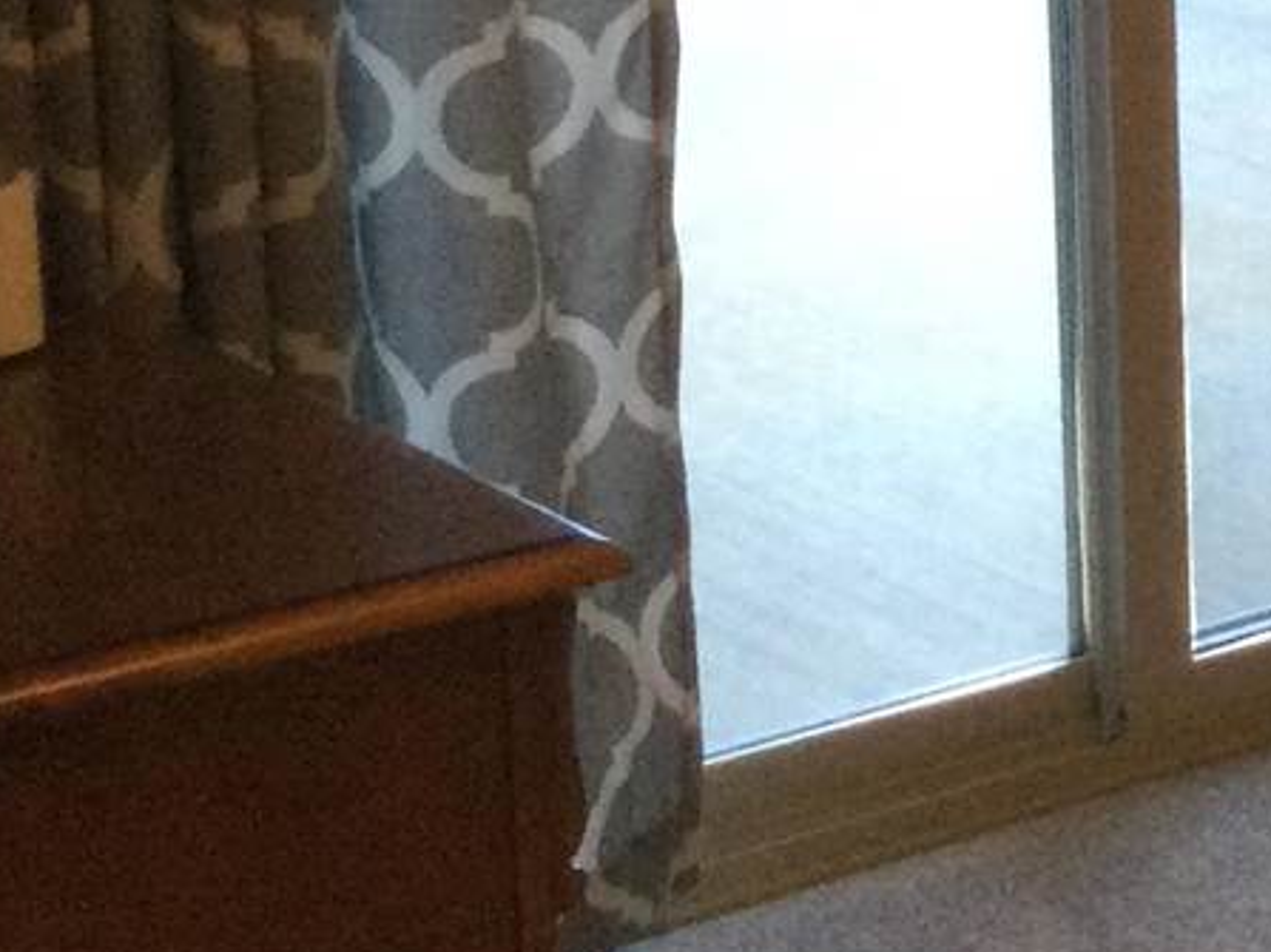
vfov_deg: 10.1
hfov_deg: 11.9
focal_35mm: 142
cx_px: 2789
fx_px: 5212
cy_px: -418
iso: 100
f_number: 2.4
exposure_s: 1/30
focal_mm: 3.3
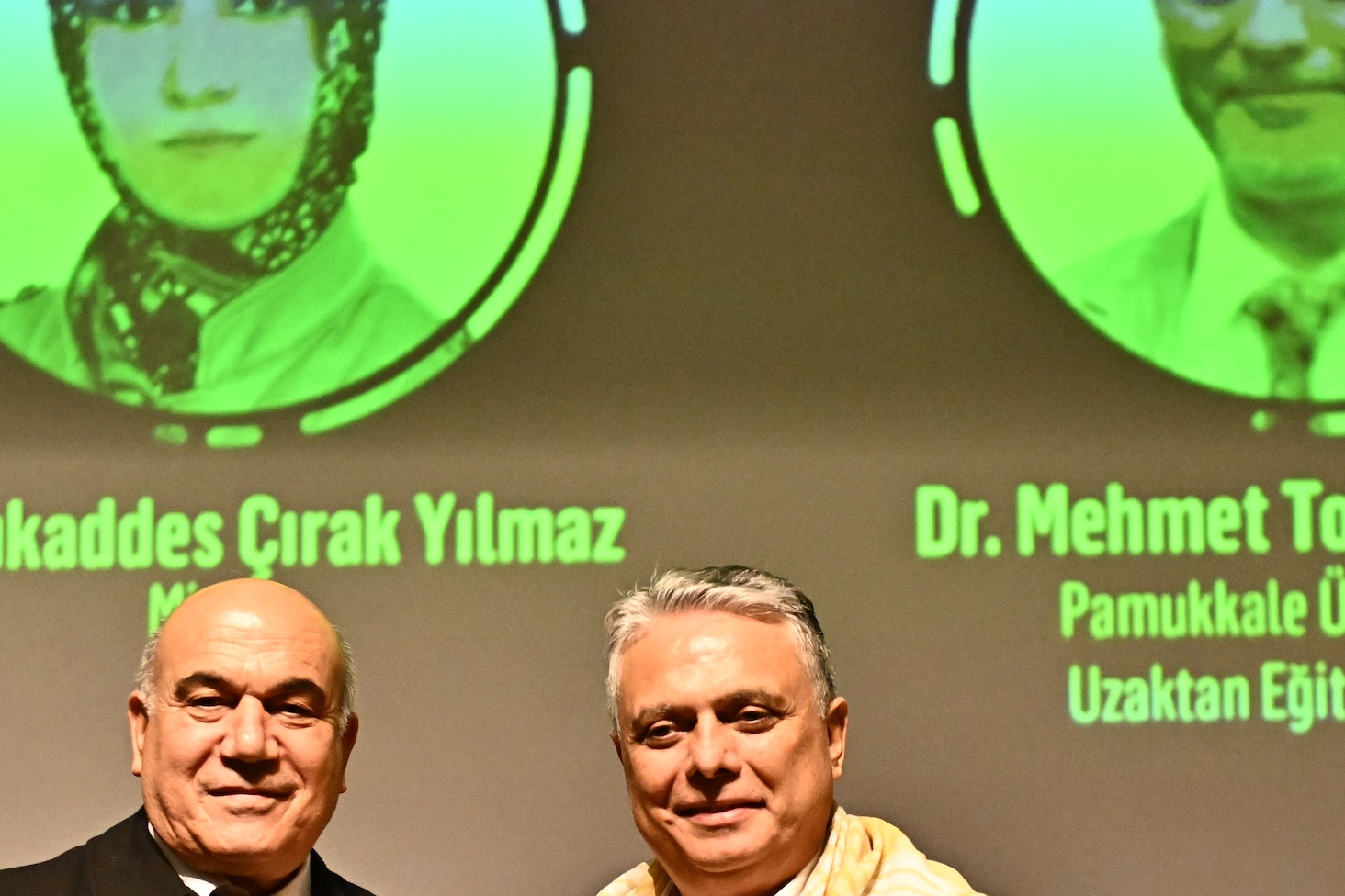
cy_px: 895
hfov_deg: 13.9
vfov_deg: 9.2
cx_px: 725
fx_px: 5529
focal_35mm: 148
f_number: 3.5
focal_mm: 70
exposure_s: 1/400
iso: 5000
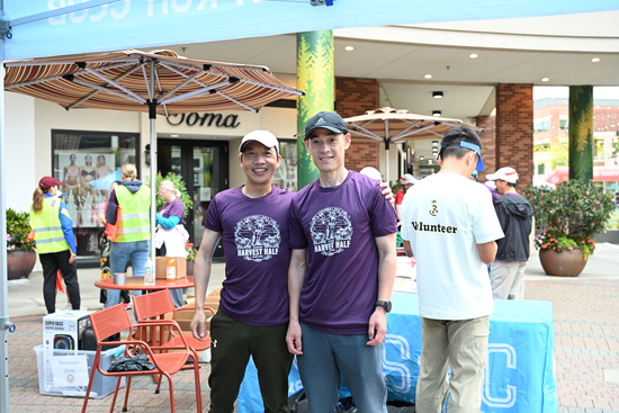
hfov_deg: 51.9
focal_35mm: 37
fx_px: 636
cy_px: 206
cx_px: 310
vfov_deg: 36.0
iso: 1600
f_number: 4
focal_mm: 37
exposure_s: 1/200
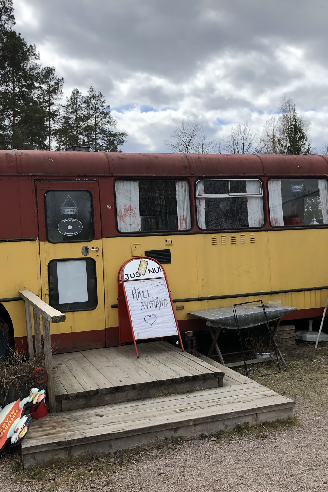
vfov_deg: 49.5
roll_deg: +1.6
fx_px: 533
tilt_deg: -0.6
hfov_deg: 34.2
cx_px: 173
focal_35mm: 39
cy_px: 246
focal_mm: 3.99
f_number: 1.8
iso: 20
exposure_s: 1/1845
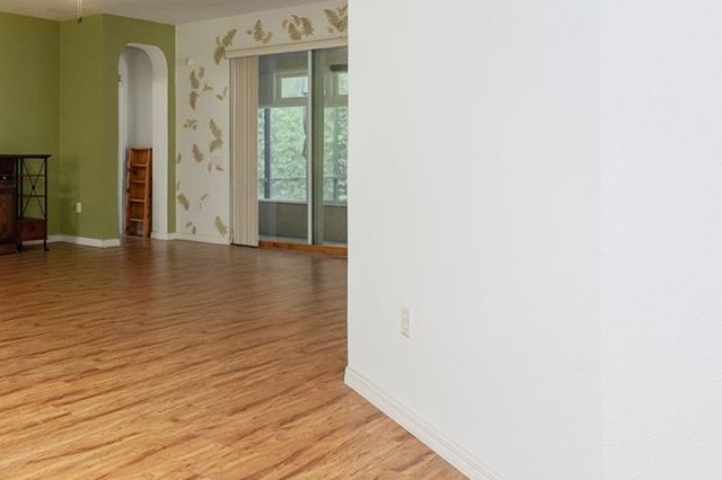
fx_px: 702
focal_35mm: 35
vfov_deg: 37.5
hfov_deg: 43.0
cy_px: 166
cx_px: -65
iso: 400
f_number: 7.1
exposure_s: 1/6
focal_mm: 14
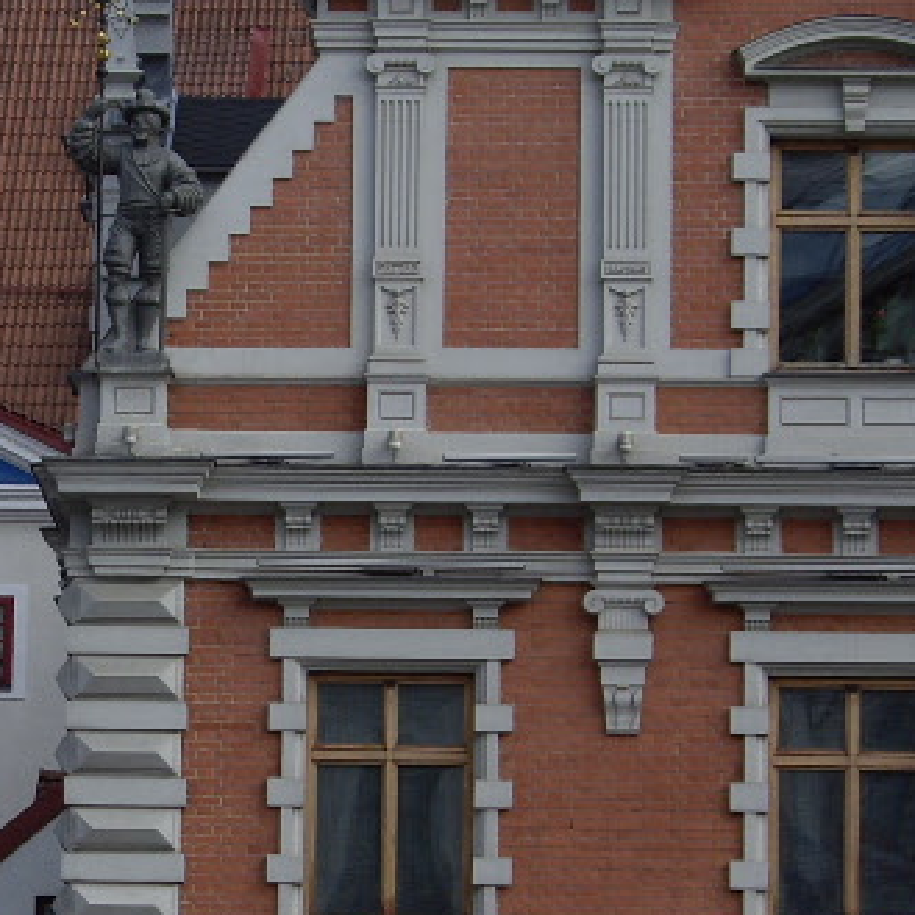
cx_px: 42
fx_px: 5353
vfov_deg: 9.8
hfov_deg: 9.7
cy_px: 662
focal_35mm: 179
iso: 50
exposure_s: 1/250
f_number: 3.8
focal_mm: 13.7
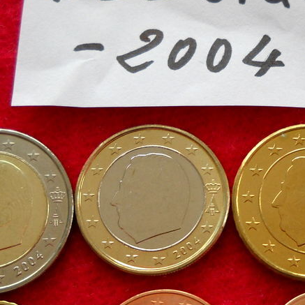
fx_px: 827
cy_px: 209
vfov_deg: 20.8
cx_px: 215
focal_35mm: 83
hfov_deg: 20.8
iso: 147
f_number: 3.1
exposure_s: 1/60
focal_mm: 6.72
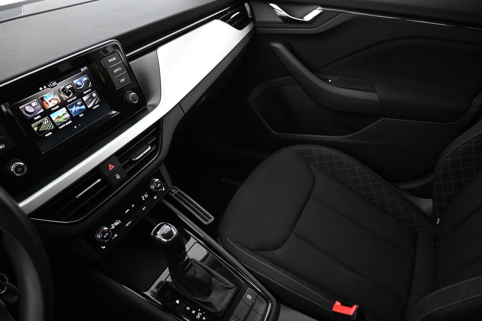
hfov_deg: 73.7
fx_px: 321
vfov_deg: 53.1
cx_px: 241
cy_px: 160
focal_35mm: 24
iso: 5600
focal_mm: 16
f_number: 3.5
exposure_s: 1/60
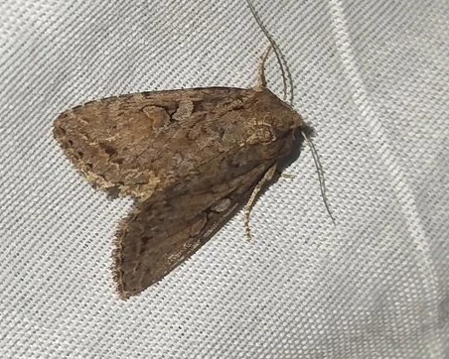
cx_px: 164
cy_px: 158
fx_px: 1542
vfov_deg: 13.3
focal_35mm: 116
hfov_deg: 16.5
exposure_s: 1/50
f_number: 1.7
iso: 125
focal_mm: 5.31
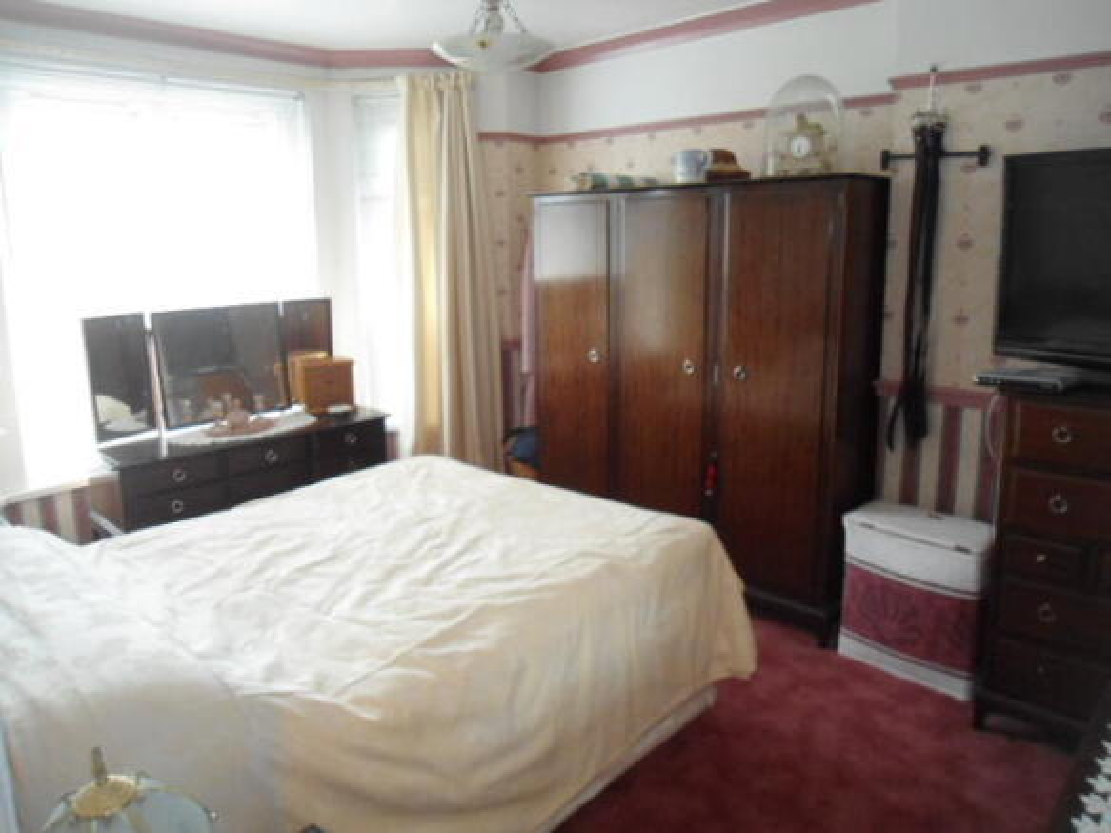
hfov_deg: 67.3
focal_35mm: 26
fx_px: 834
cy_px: 416
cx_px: 556
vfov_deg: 53.0
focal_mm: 4.7
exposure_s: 1/30
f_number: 2.8
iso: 400
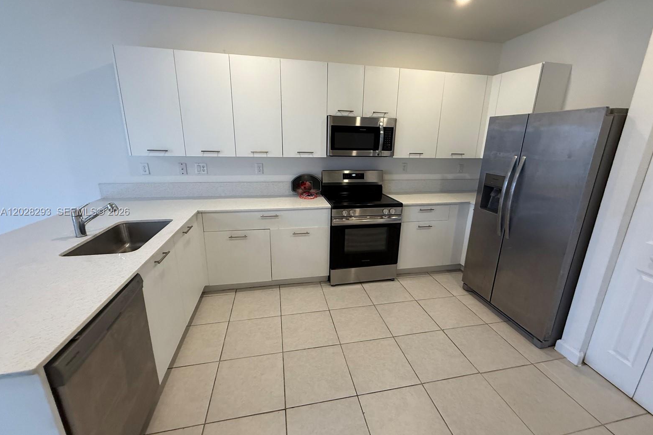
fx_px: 272
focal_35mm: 15
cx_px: 335
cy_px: 212
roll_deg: -0.5
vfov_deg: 77.3
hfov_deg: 100.4
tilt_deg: -13.6
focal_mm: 2.22
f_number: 2.2
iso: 320
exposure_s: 1/120
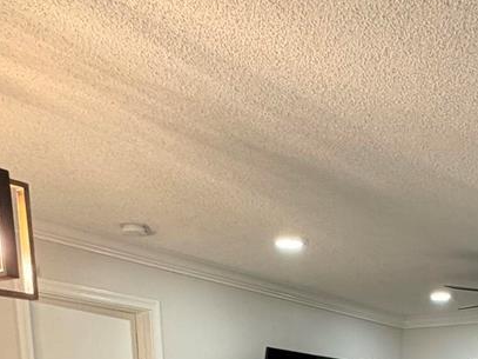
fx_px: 759
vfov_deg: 21.2
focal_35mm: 55
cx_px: 430
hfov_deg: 33.1
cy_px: 574
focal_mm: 2.22
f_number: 2.2
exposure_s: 1/120
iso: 250
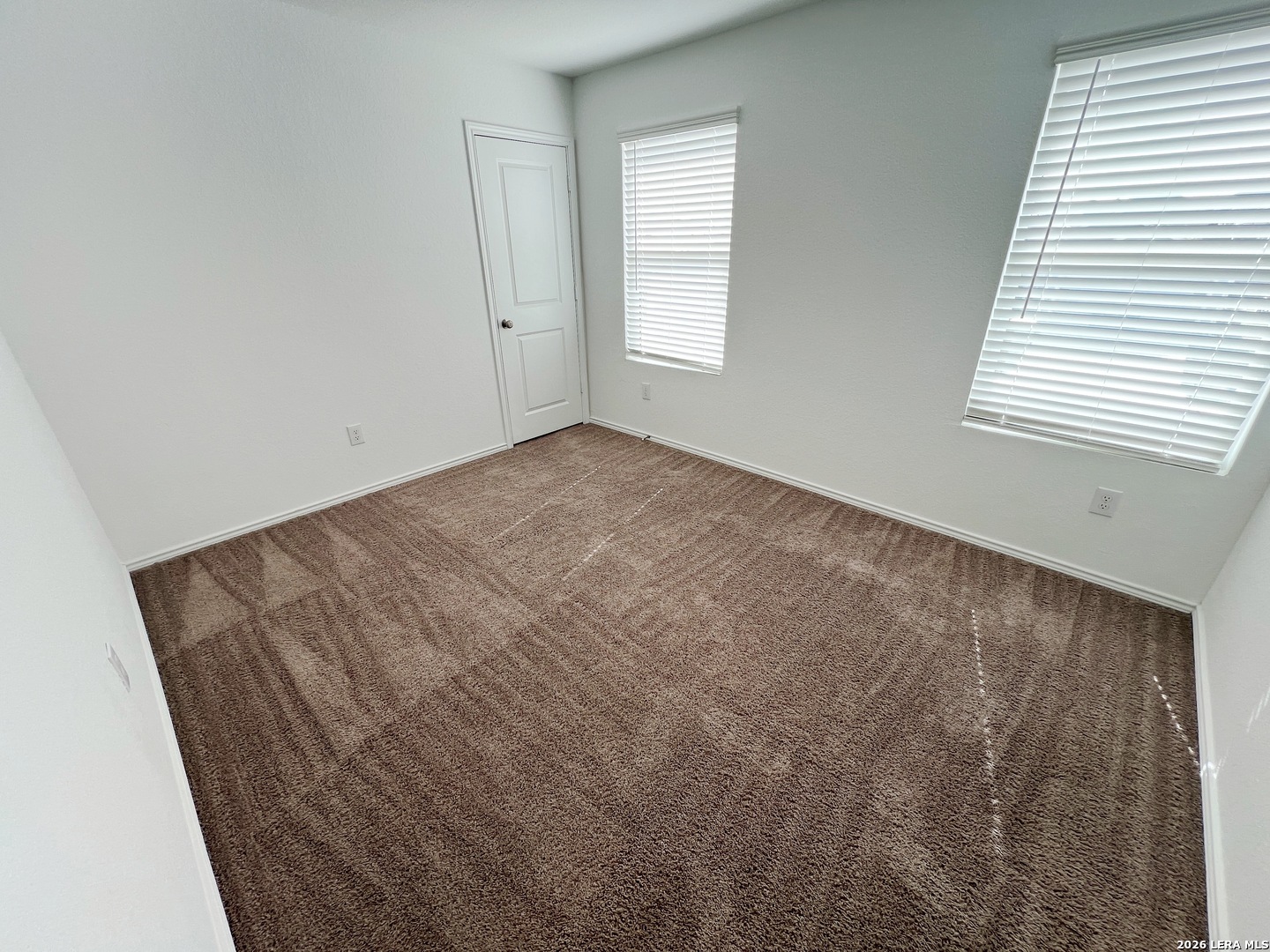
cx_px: 635
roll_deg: +0.1
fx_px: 477
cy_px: 476
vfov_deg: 89.9
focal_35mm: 13
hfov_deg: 106.2
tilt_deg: -25.6
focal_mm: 1.57
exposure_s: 1/120
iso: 40
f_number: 1.8
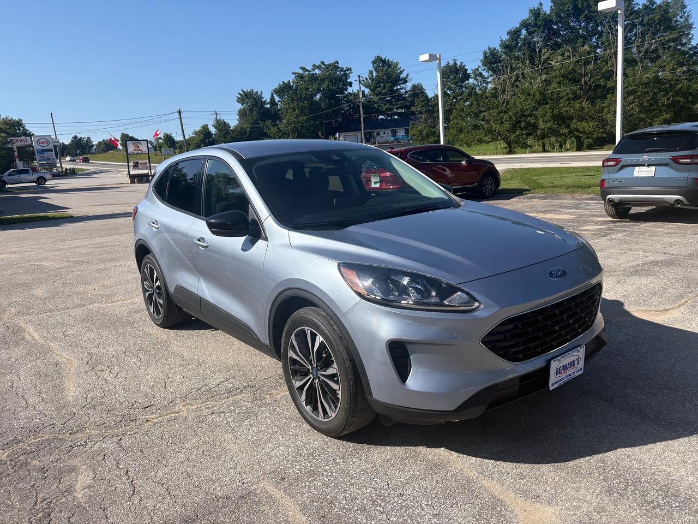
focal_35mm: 26
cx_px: 349
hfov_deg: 67.3
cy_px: 262
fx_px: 524
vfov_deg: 53.1
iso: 50
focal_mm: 5.96
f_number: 1.6
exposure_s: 1/3831
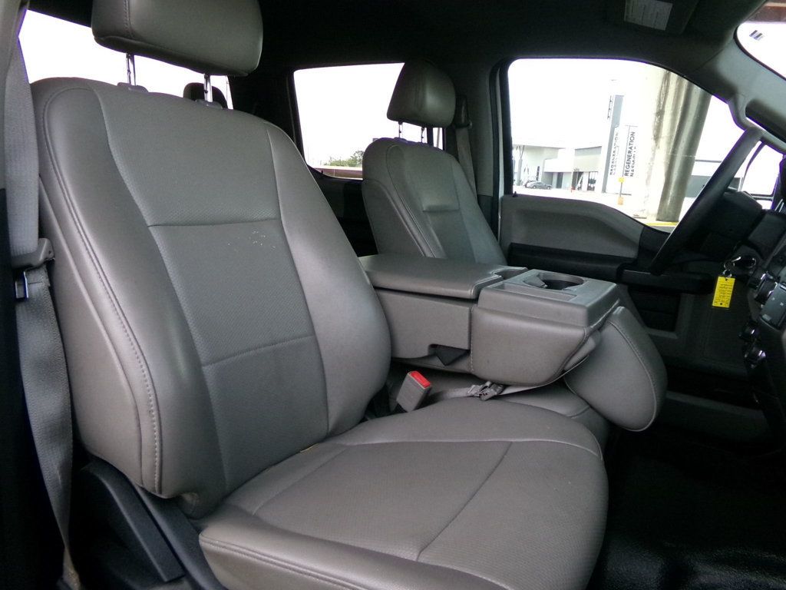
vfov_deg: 56.8
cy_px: 295
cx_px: 393
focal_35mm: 24
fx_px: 545
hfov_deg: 71.6
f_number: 11.07
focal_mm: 4.3
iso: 682
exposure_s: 1/60
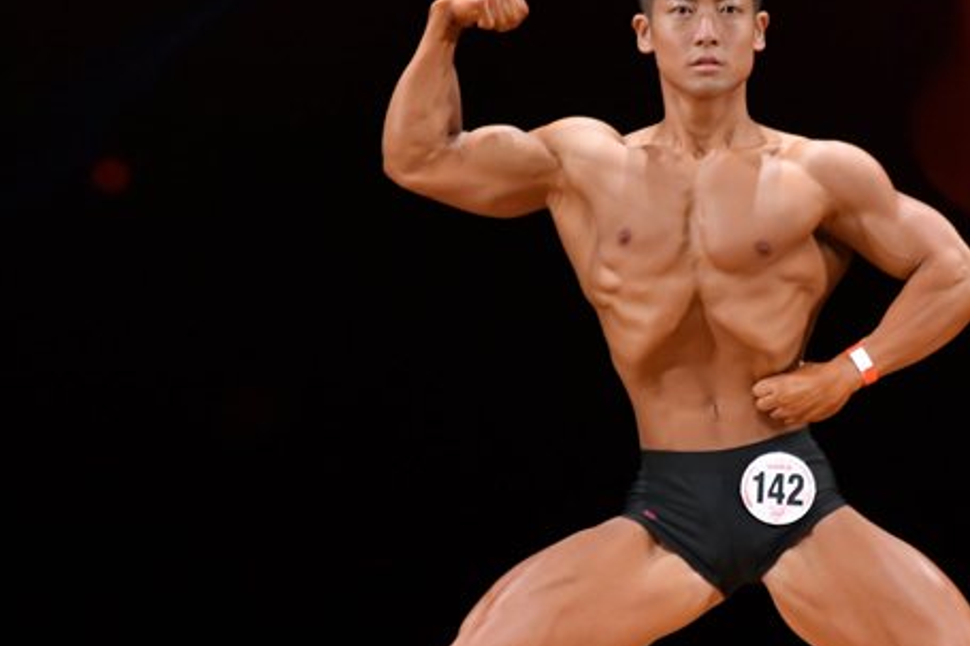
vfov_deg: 2.3
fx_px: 15837
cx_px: 741
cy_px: 426
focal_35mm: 588
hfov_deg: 3.5
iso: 3200
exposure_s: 1/400
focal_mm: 230
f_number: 5.6
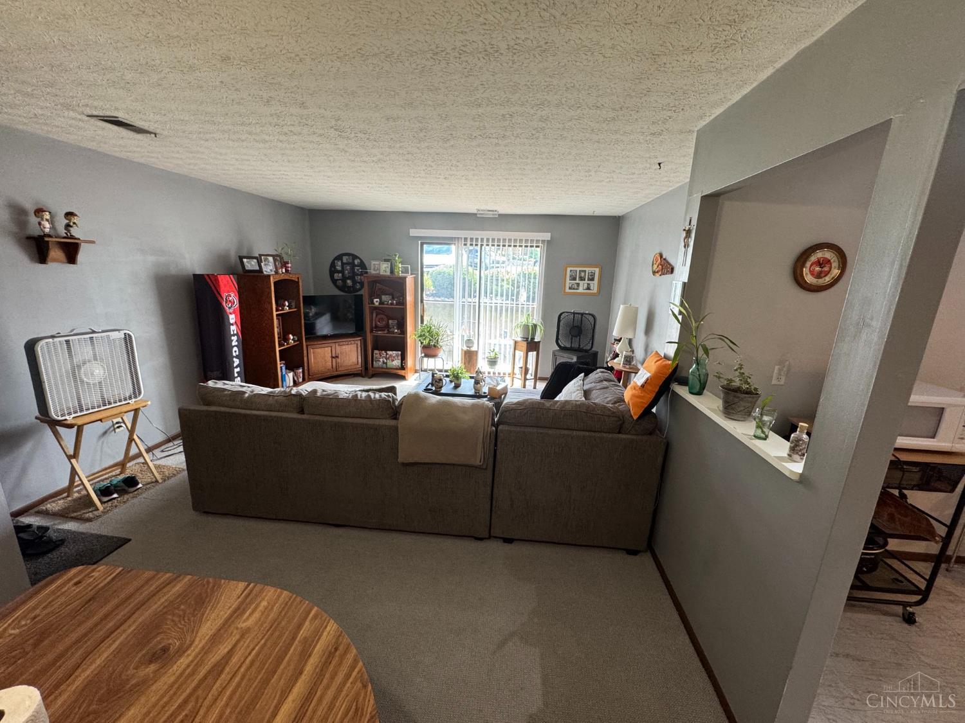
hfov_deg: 102.1
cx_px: 482
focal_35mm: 14
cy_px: 362
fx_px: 390
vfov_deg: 85.7
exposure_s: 1/60
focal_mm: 2.22
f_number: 2.2
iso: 200
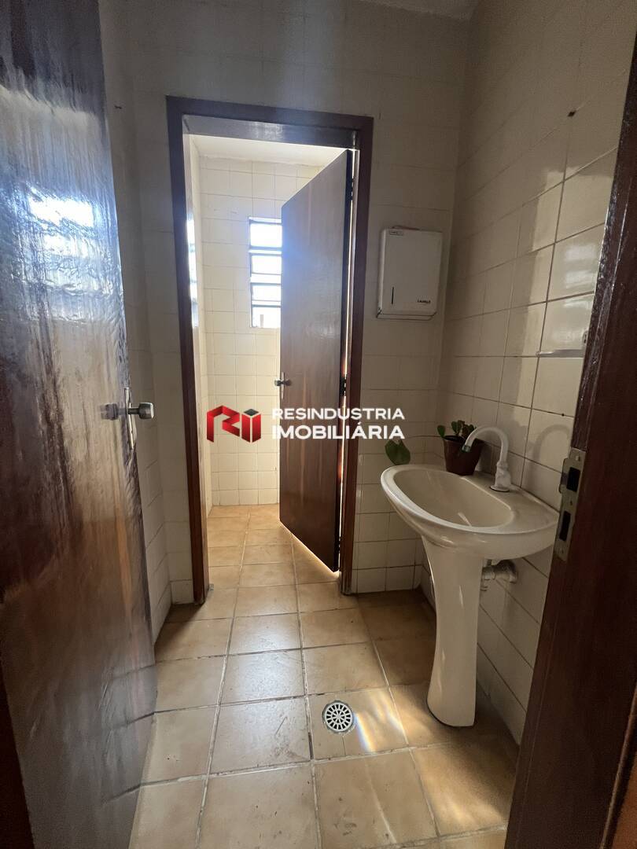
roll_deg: +0.3
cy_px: 424
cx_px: 318
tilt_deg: -10.3
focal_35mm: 13
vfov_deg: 106.2
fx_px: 319
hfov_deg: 89.9
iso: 200
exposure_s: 1/99
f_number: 1.8
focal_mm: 1.57
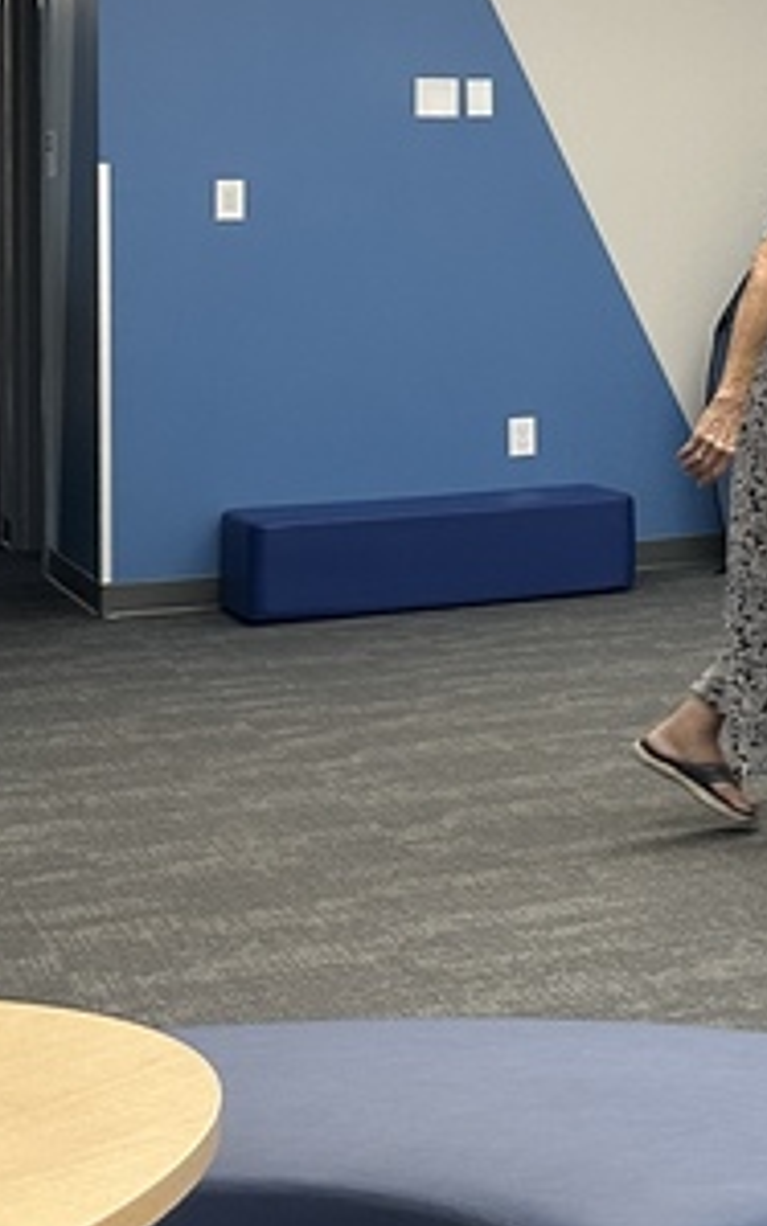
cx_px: 1776
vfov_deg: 23.1
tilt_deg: +2.0
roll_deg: +0.5
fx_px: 2908
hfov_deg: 12.3
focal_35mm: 87
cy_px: 82
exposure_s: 1/120
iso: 160
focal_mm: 6.86
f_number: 1.78
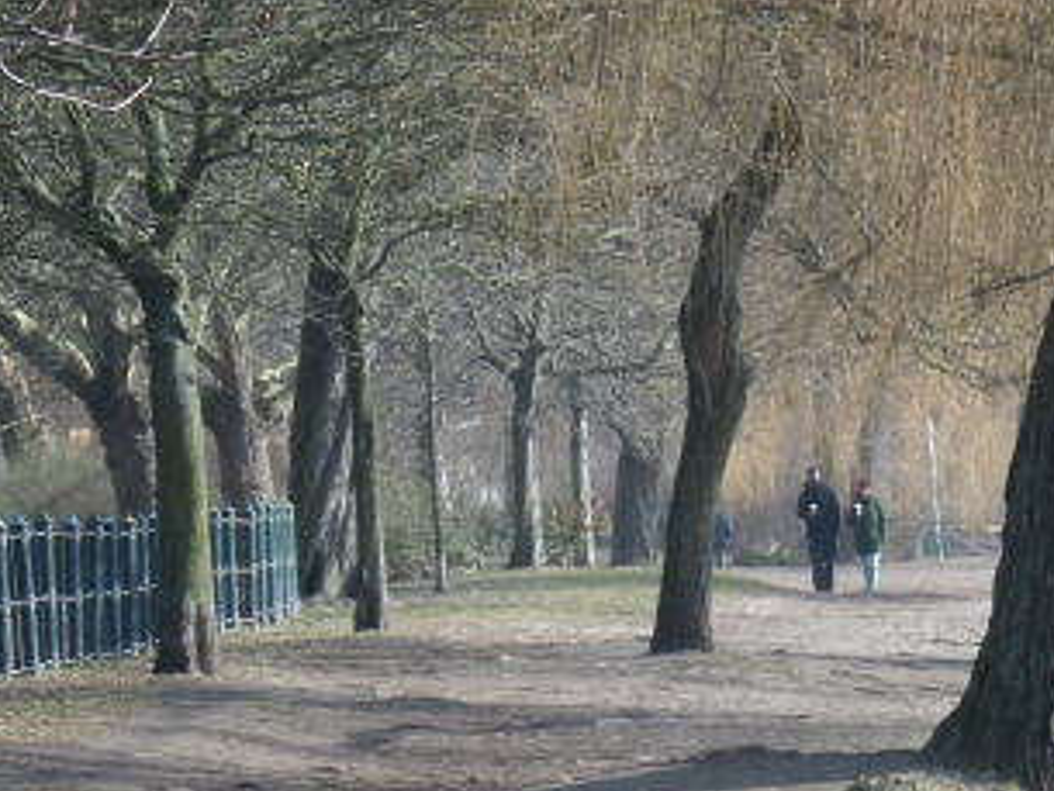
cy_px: 860
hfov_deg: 5.6
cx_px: 798
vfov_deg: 4.2
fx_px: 10692
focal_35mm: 351
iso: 80
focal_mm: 24.1
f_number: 5.8
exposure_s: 1/125
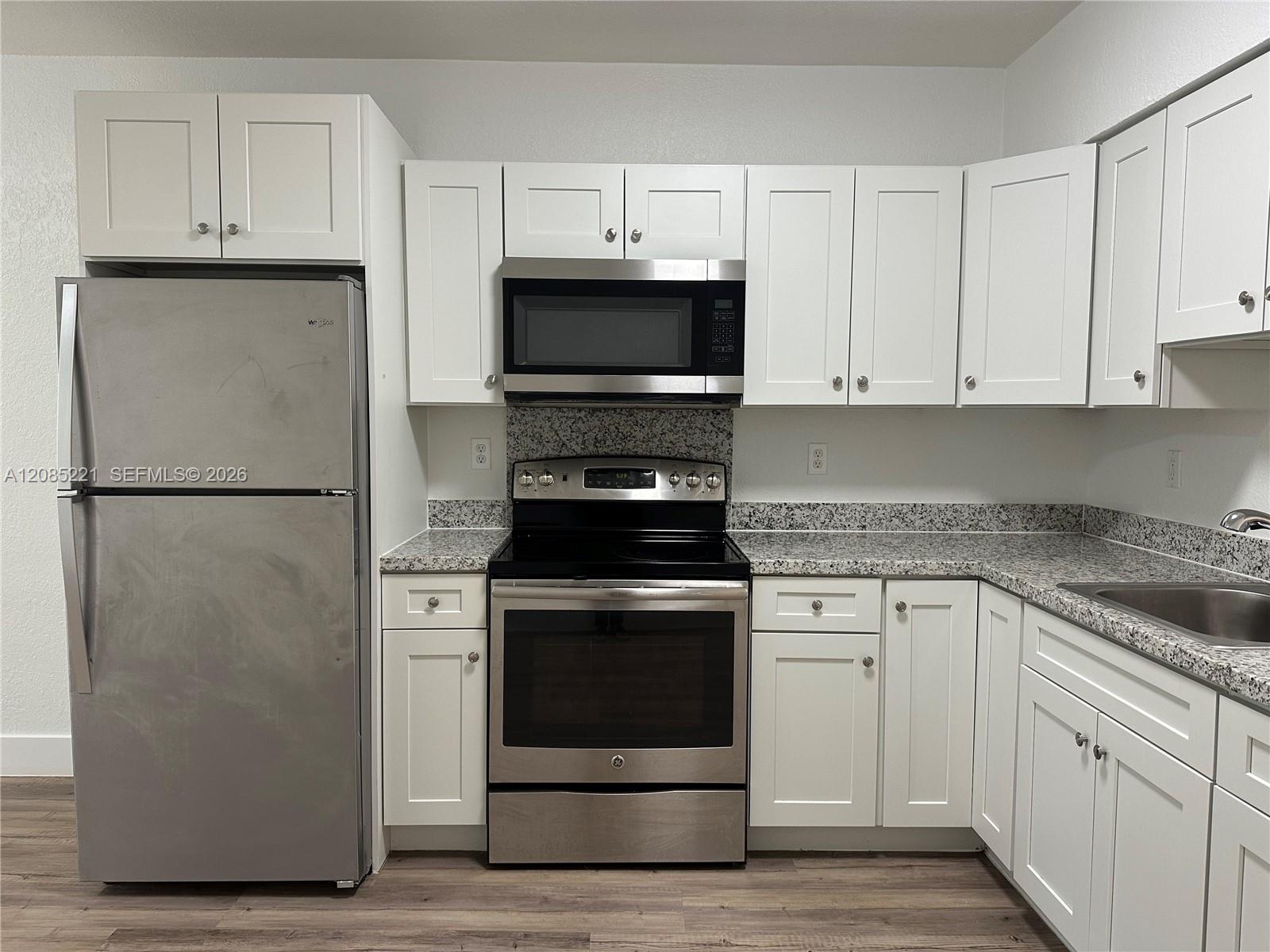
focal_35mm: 24
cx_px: 635
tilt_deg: -3.8
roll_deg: -1.1
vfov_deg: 56.8
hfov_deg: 71.6
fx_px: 881
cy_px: 476
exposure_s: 1/60
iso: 125
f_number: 1.78
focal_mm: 6.86
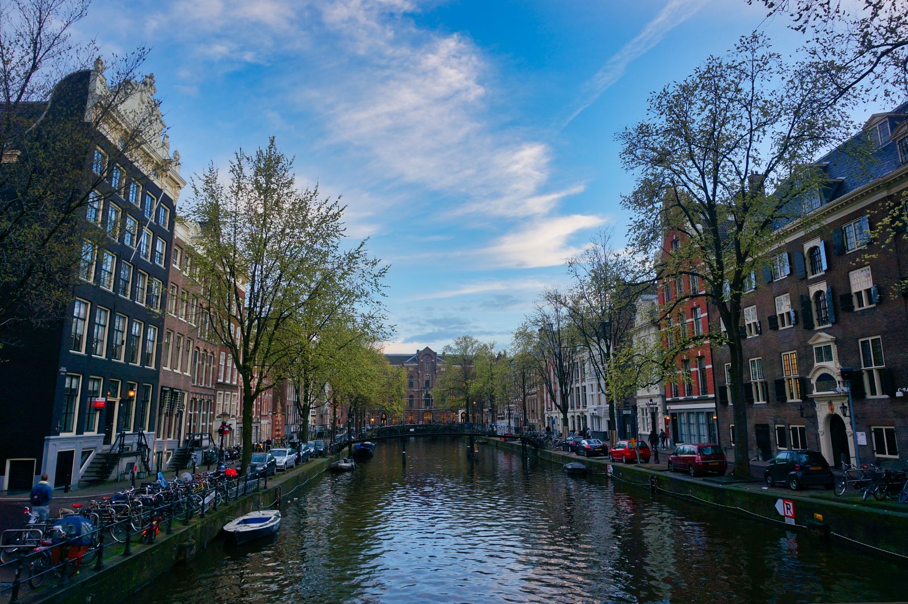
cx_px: 454
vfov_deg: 53.1
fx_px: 605
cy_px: 302
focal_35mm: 24
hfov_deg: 73.8
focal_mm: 16
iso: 100
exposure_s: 1/30
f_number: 7.1
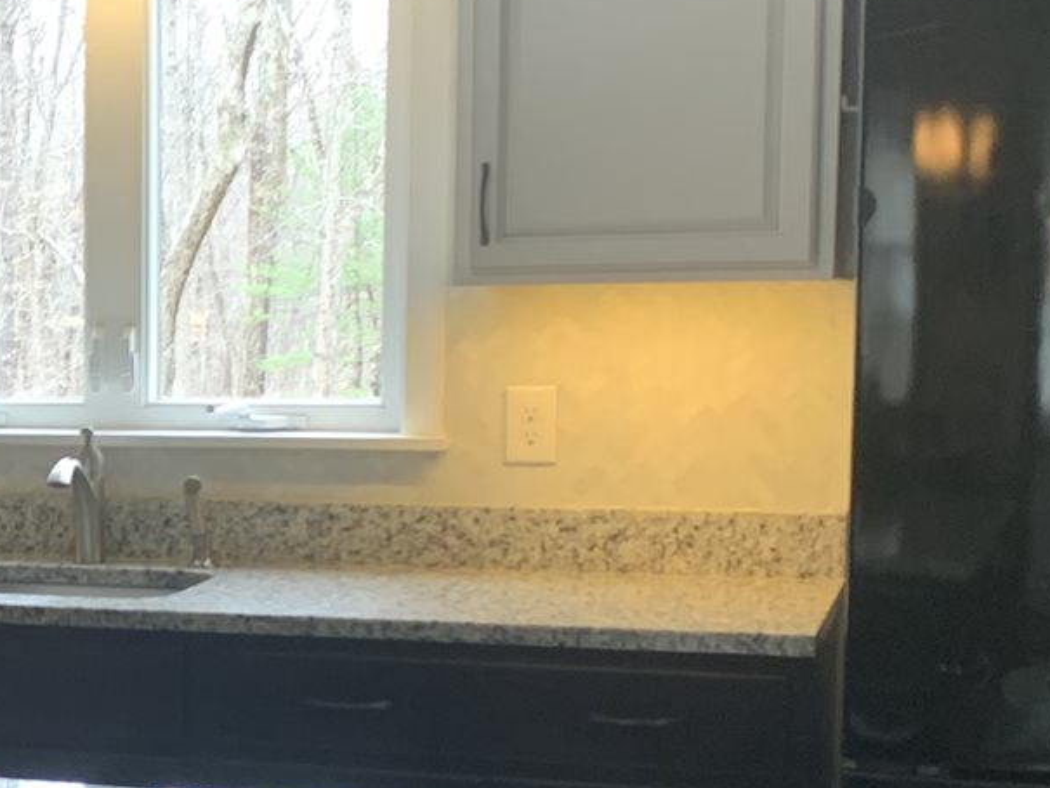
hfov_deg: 20.7
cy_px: 613
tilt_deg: -6.9
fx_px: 2670
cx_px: -217
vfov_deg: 16.7
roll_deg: +0.2
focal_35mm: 88
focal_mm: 4.25
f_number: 1.8
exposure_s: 1/60
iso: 160
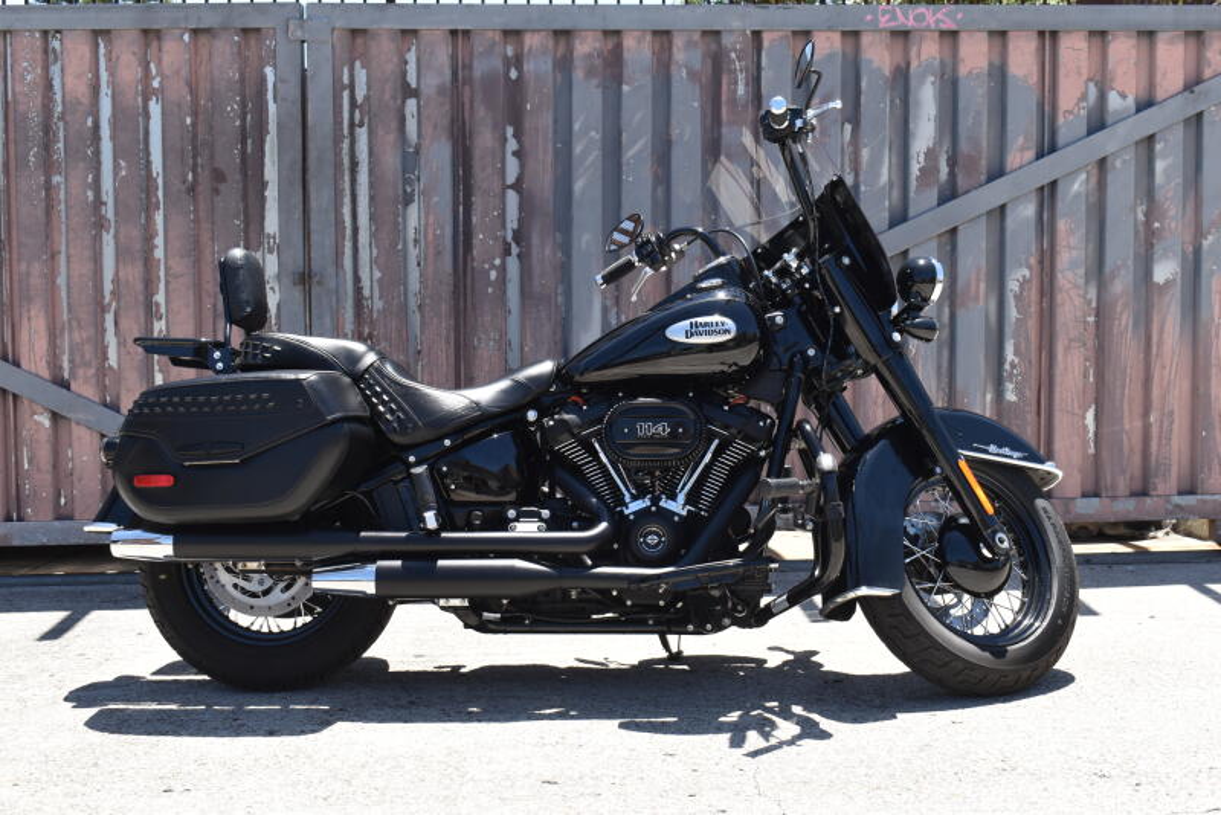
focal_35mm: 51
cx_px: 610
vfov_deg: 26.5
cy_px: 408
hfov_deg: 38.9
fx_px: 1730
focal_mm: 34
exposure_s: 1/250
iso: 200
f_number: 8
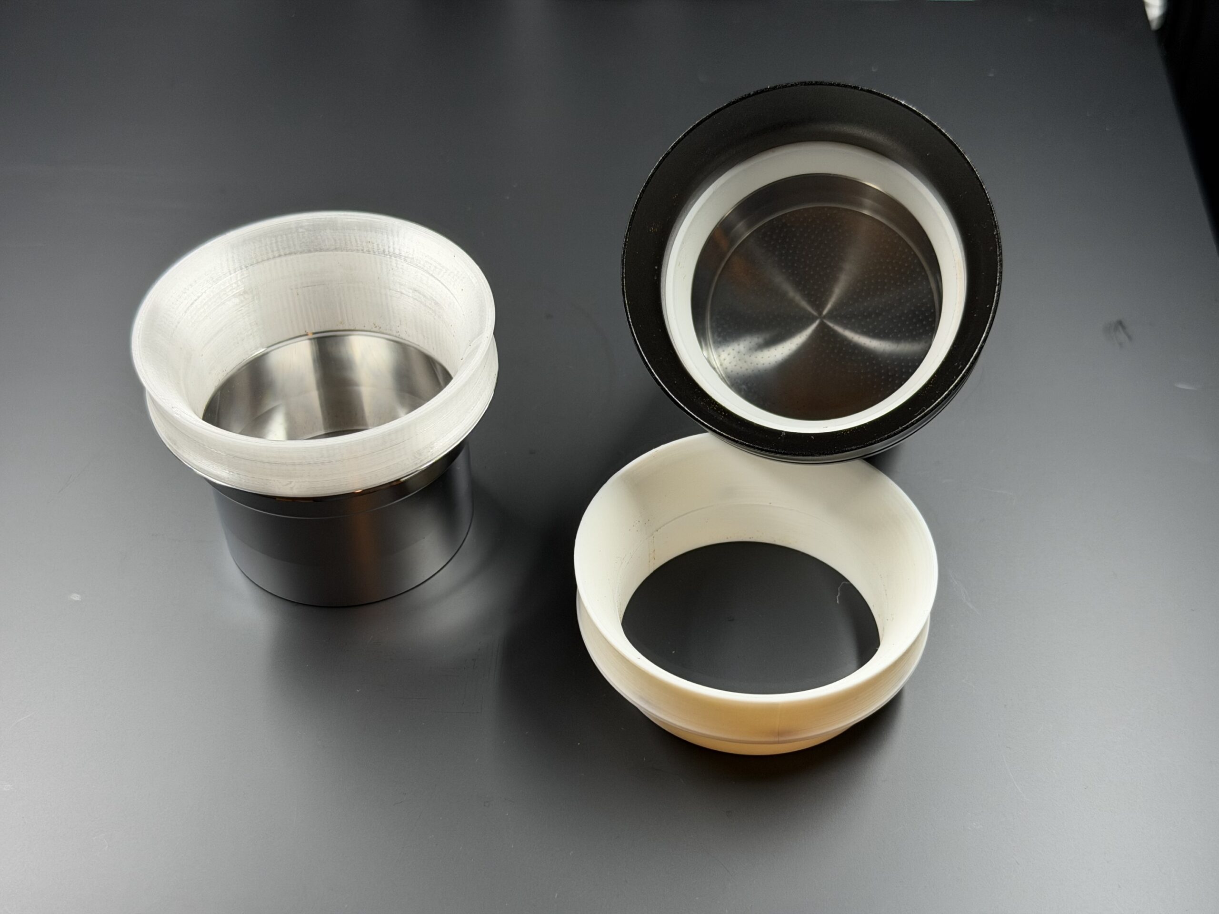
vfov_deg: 30.3
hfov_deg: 39.7
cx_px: 610
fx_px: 1690
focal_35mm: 48
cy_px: 457
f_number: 1.78
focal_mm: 6.76
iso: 200
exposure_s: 1/60
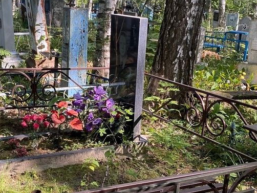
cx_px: 104
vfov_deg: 27.5
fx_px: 394
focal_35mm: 53
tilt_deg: -15.6
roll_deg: -5.5
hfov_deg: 36.0
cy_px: 118
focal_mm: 4.25
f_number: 1.8
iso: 50
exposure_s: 1/122
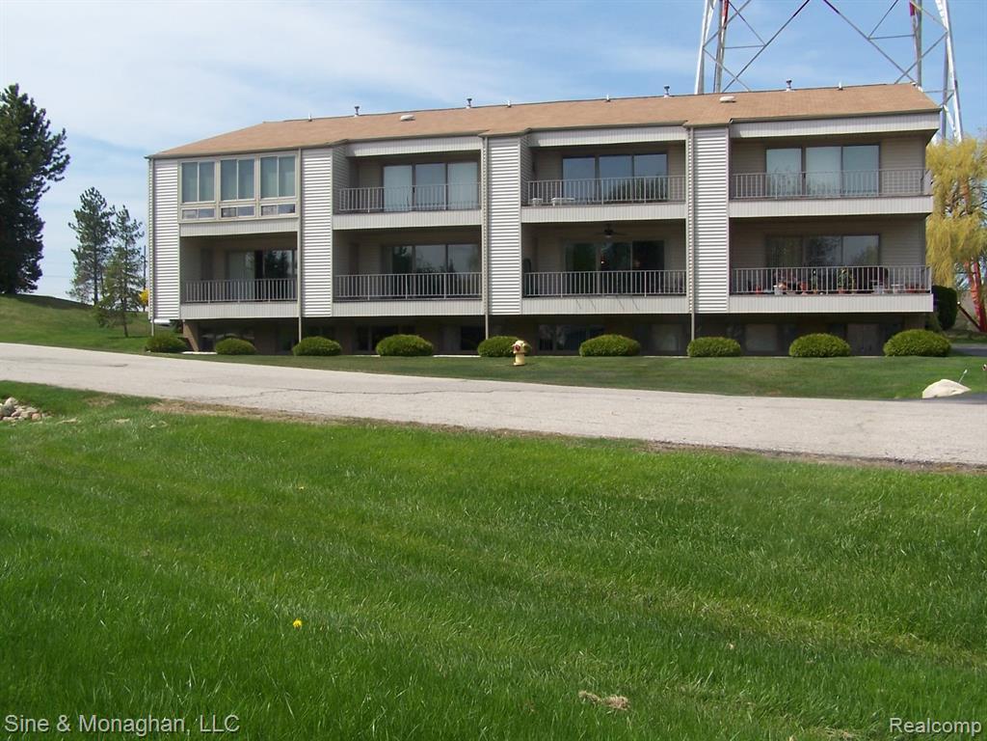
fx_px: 1083
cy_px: 370
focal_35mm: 38
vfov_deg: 37.7
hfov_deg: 49.0
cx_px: 494
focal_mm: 6.3
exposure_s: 1/350
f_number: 5.6
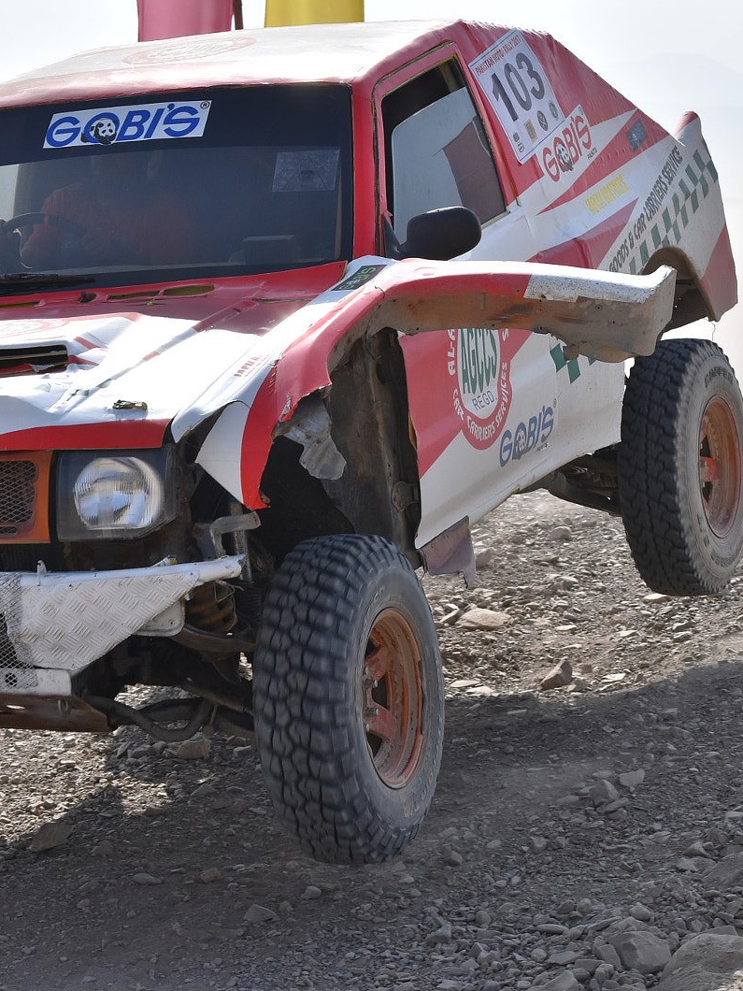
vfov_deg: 16.5
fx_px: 3426
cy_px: 496
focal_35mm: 120
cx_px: 55
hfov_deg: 12.3
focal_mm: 55
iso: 400
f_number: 7.1
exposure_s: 1/1600
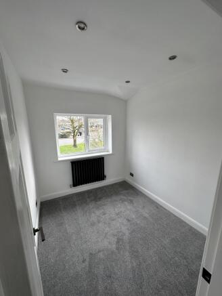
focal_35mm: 14
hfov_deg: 85.7
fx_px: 120
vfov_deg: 102.0
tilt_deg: -11.8
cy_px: 148
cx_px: 111
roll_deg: +0.2
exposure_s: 1/111
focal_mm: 2.22
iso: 40
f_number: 2.2
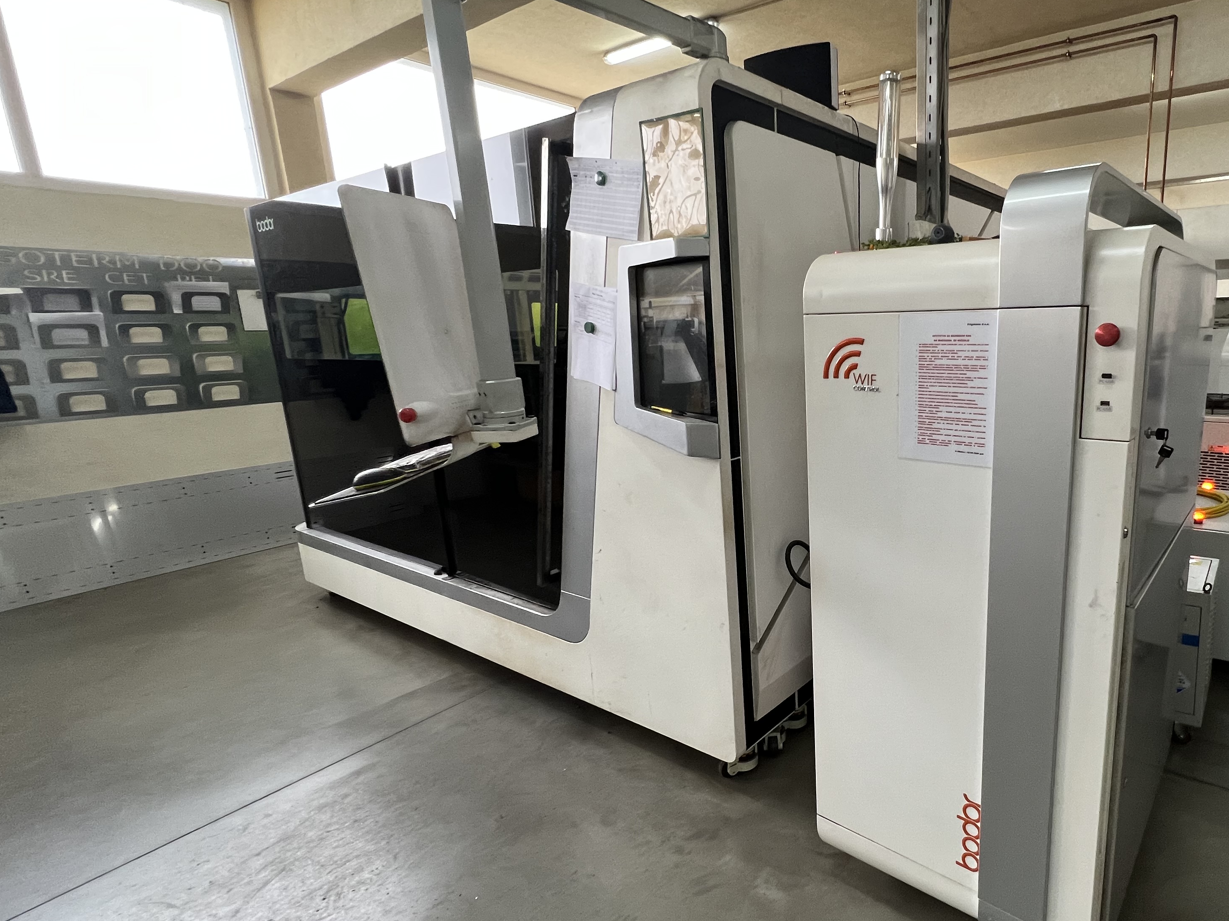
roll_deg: +2.8
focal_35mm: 18
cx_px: 829
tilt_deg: -12.8
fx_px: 639
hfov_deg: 84.4
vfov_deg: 71.6
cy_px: 471
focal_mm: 1.57
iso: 200
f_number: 1.8
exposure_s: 1/100
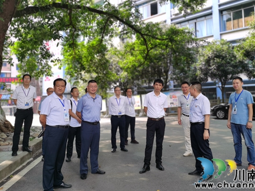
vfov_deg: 40.4
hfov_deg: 52.6
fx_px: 258
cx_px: 133
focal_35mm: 35
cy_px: 73
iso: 50
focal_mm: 5.58
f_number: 1.8
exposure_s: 1/384
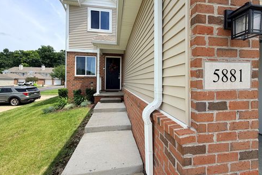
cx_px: 132
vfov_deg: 77.3
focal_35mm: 15
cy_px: 81
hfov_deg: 100.4
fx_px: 109
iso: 32
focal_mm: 2.22
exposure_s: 1/770
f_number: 2.2
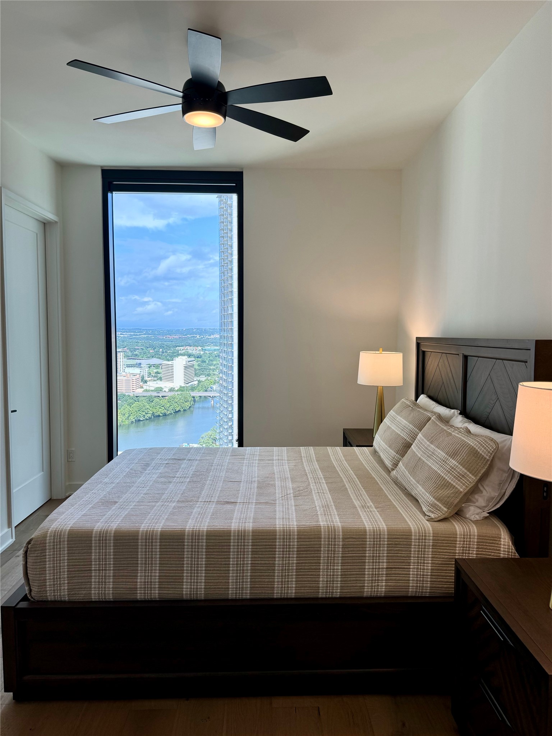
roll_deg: +0.2
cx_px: 276
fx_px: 510
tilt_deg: -4.0
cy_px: 368
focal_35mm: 24
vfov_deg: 71.6
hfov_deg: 56.8
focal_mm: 6.76
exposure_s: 1/260
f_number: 1.78
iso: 80
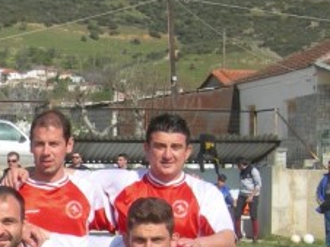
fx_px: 1419
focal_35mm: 149
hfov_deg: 12.7
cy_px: 303
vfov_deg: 9.8
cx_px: -146
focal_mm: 10.6
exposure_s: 1/407
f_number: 5.4
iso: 50
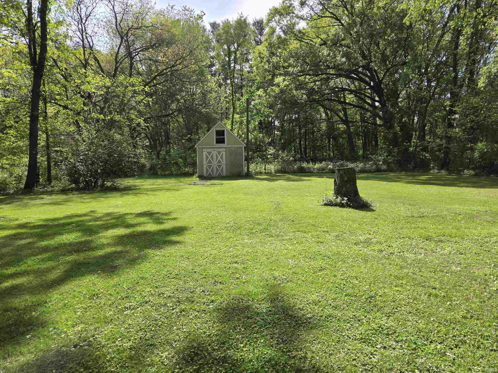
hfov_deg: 73.9
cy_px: 186
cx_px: 249
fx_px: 331
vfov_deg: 58.9
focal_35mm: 23
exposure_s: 1/1636
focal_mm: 5.4
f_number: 1.8
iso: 80
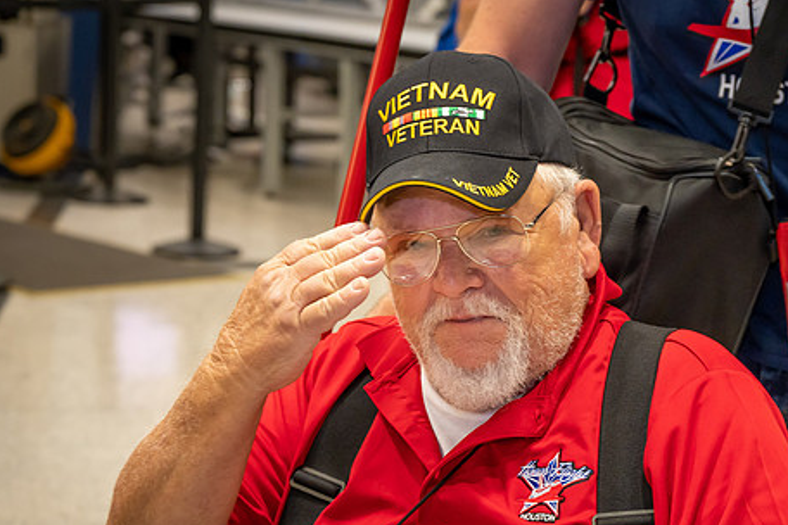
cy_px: 314
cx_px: 479
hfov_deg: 19.8
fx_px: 2254
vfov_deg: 13.3
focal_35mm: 103
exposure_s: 1/100
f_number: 6.3
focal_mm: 81
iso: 3200
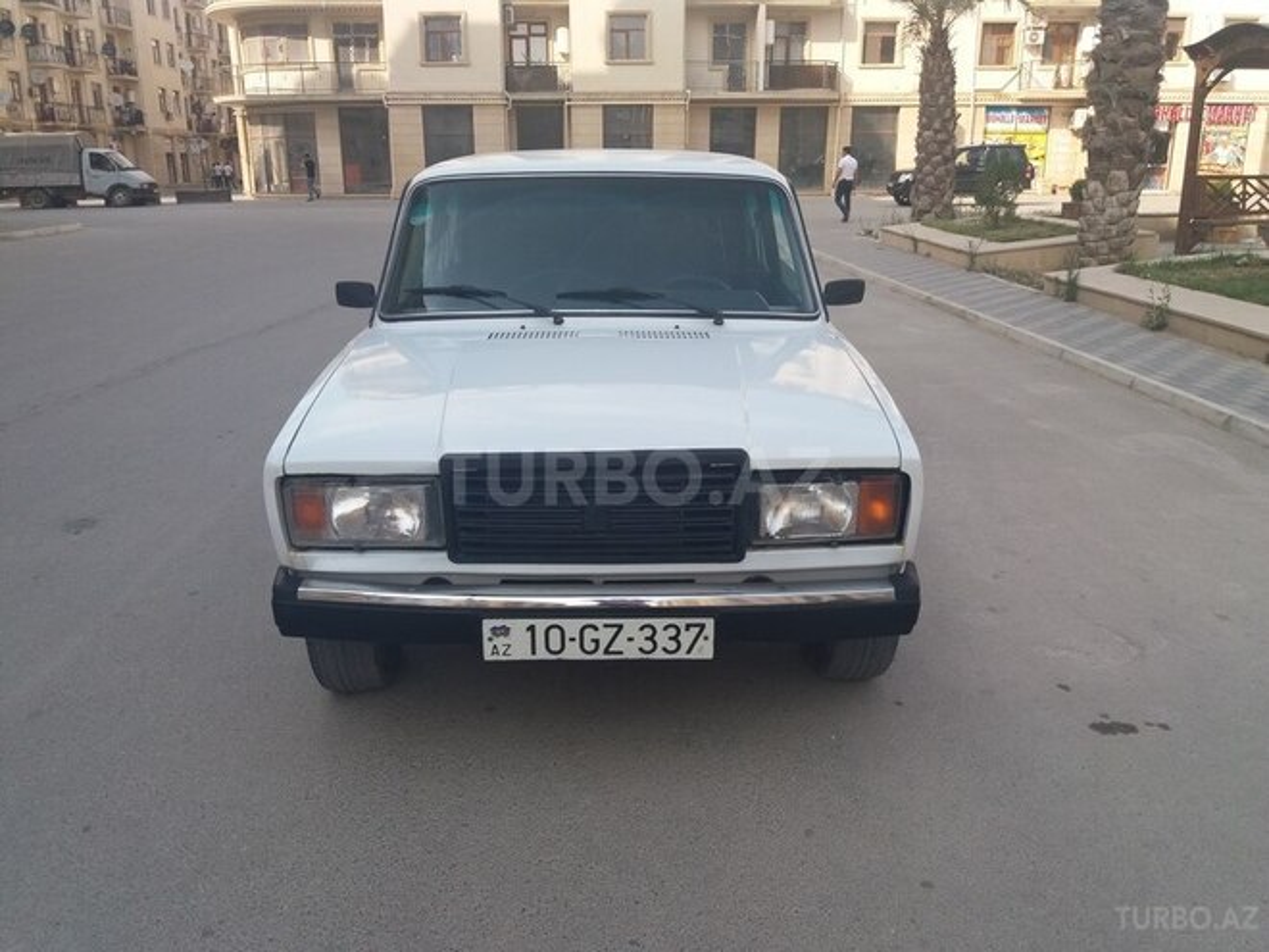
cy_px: 476
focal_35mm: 28
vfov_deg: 49.7
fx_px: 1026
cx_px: 634
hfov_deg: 63.4
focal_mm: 3.7
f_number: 1.9
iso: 64
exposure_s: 1/738
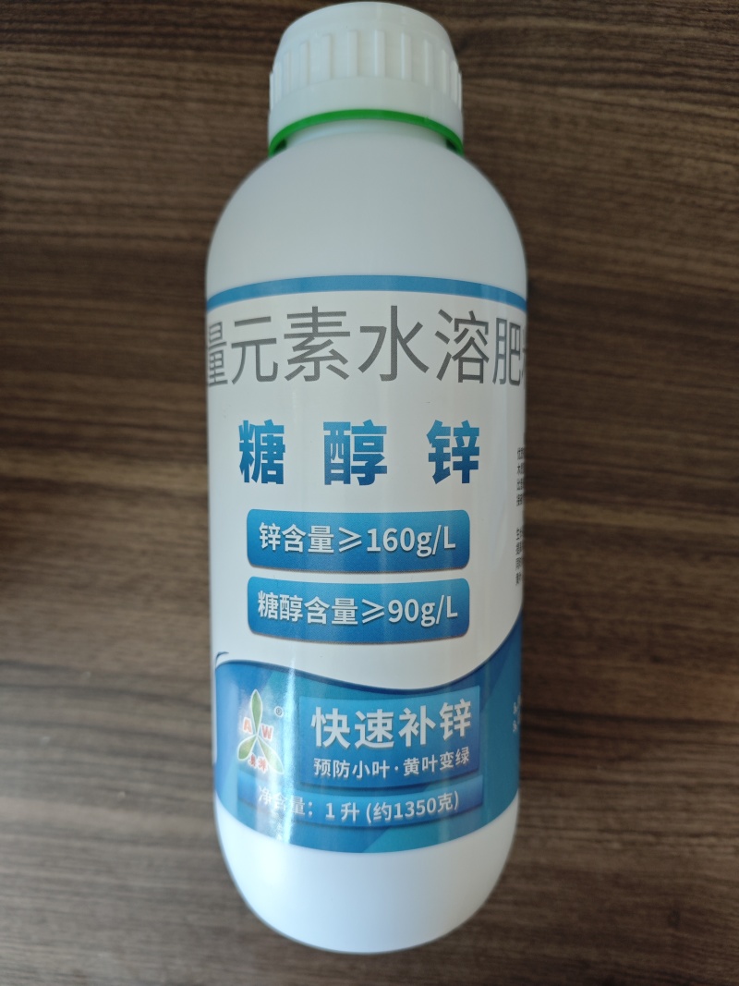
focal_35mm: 23
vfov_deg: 73.9
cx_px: 370
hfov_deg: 58.9
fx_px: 655
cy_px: 493
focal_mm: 6.55
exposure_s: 1/100
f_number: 1.6
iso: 200
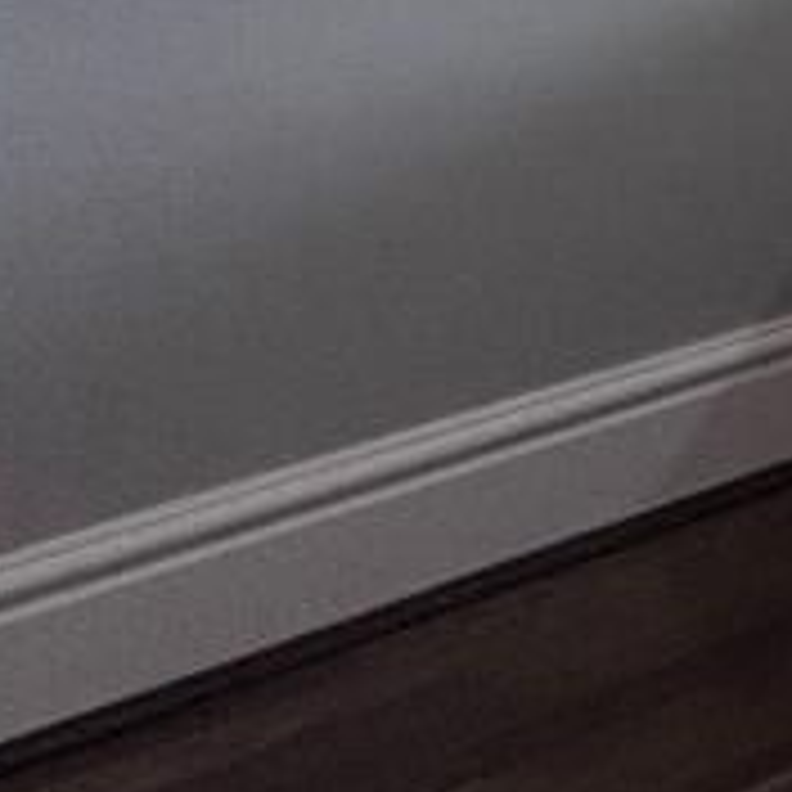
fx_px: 1864
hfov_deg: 12.4
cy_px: -482
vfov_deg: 19.9
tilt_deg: +0.6
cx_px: 2246
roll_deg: +1.8
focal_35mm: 72
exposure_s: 1/100
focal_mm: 2.22
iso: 64
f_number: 2.2
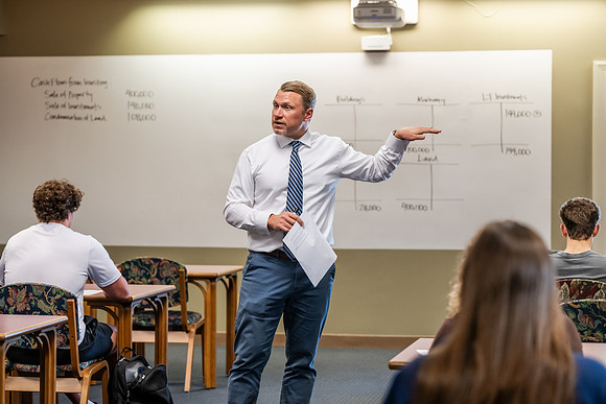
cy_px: 202
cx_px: 303
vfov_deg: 15.2
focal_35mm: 90
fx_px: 1515
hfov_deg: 22.6
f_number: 3.2
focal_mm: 90
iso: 1600
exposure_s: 1/200
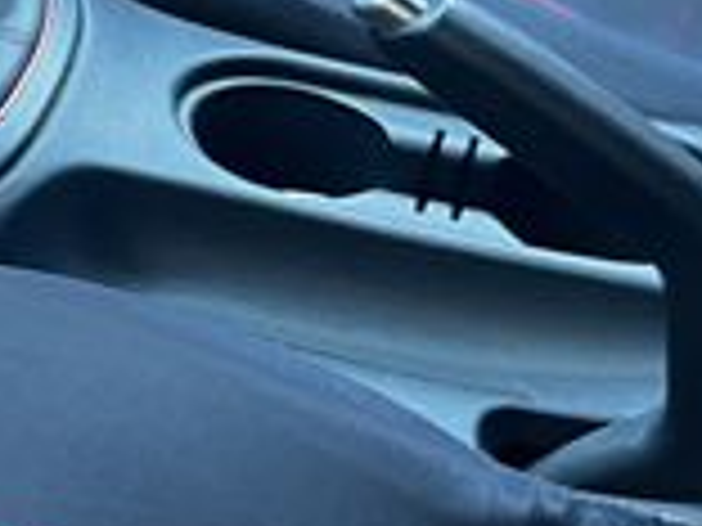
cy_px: -252
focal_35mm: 133
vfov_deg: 10.8
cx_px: -508
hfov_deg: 13.5
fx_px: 2697
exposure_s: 1/74
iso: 125
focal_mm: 5.7
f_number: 1.5
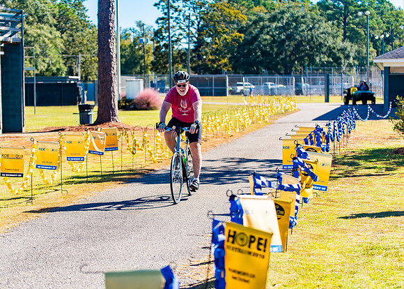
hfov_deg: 23.5
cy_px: 147
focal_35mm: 85
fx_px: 972
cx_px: 177
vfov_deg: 16.9
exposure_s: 1/1250
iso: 100
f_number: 2.8
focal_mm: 70
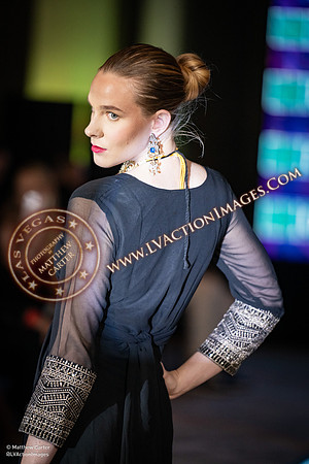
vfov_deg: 10.3
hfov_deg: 6.9
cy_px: 232
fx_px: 2575
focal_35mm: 200
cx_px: 154
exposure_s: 1/800
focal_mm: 200
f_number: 2.8
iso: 2500
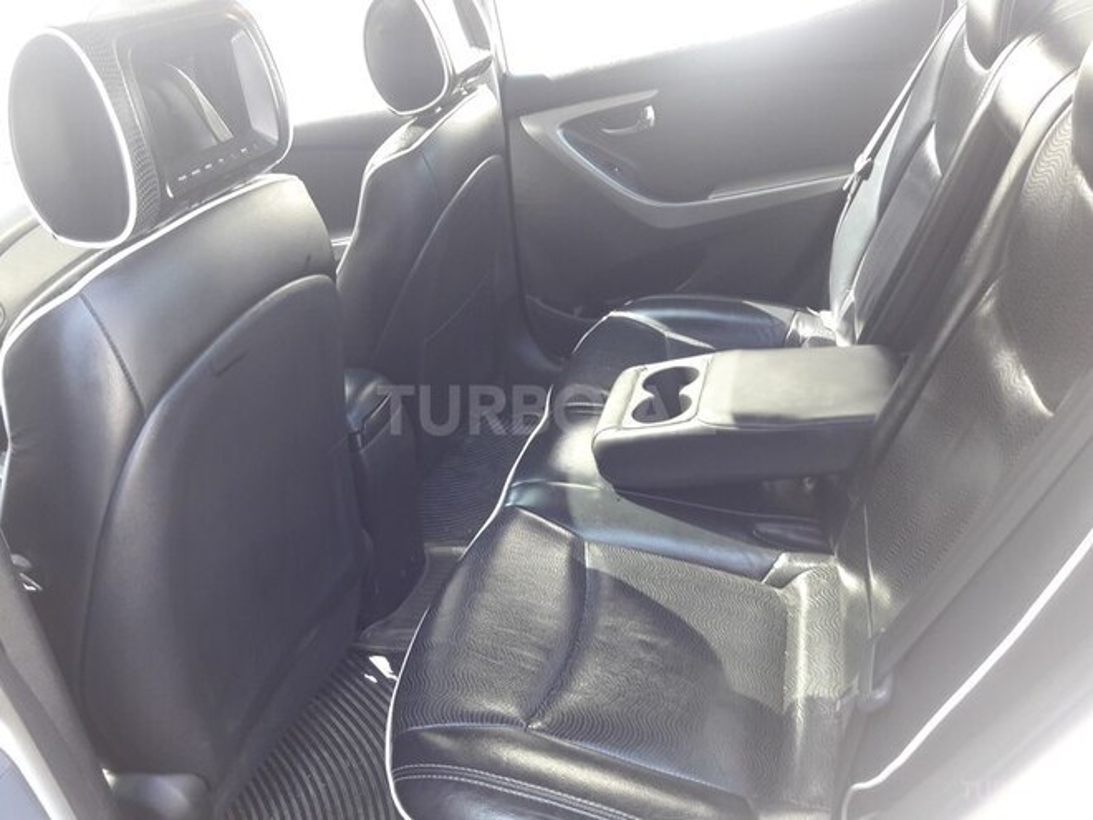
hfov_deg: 63.4
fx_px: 884
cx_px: 546
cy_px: 410
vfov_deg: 49.7
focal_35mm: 28
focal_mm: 3.7
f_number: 1.9
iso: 64
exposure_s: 1/33
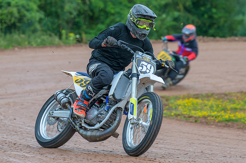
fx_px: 1876
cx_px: 139
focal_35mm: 275
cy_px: 83
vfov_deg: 5.0
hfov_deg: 7.5
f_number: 4
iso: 160
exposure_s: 1/400
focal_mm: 160
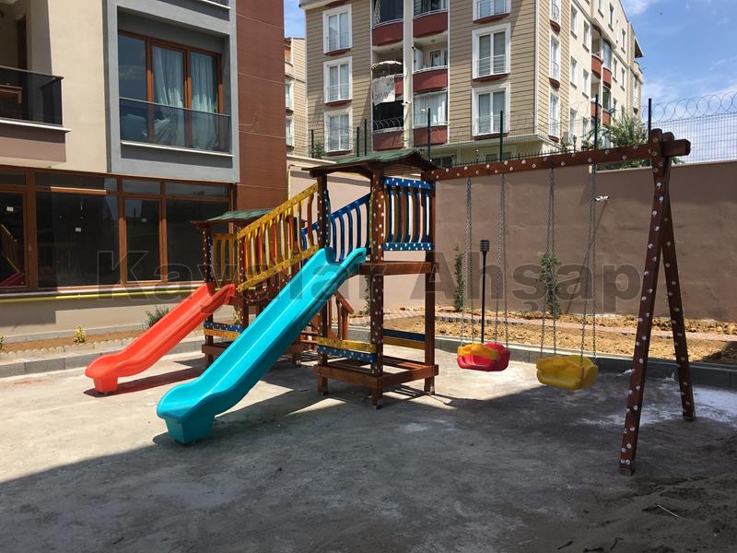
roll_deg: +0.0
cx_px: 368
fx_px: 617
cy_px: 276
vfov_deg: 48.2
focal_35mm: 29
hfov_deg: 61.7
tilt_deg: -2.1
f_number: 2.2
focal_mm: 4.15
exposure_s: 1/1876
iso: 25
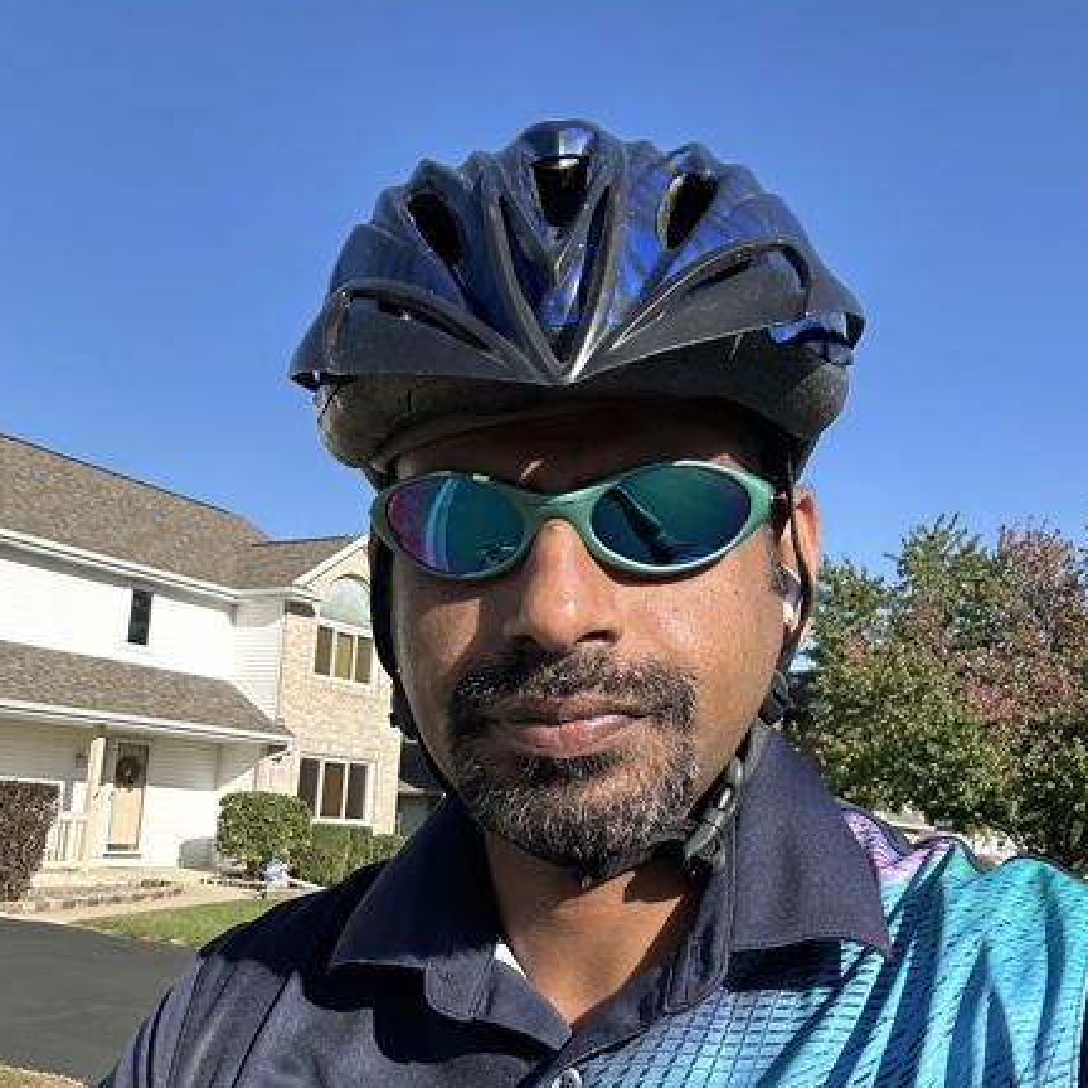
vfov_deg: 46.0
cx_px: 547
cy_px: 586
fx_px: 1280
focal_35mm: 36
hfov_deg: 46.0
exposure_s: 1/505
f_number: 1.9
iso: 25
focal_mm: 2.69
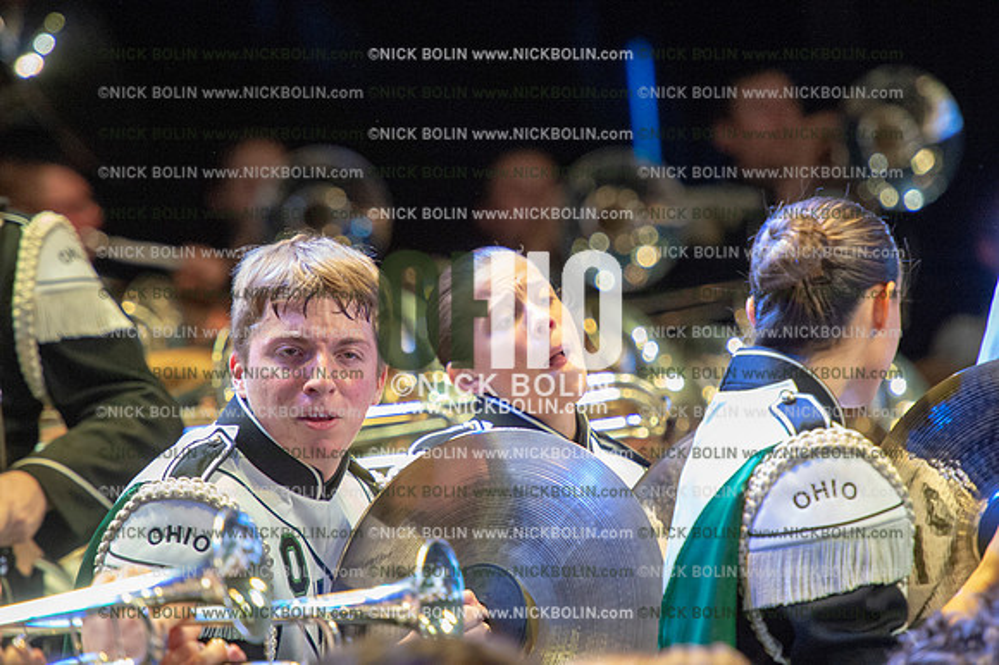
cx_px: 500
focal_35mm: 330
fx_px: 9152
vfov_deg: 4.2
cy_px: 332
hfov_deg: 6.2
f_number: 5.6
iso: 8000
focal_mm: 330
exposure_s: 1/320
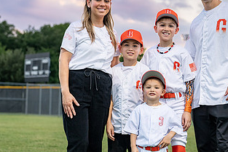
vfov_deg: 13.4
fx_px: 646
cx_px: 166
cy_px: 82
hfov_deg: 19.9
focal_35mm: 102
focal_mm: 50
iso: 400
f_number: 2.5
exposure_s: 1/400
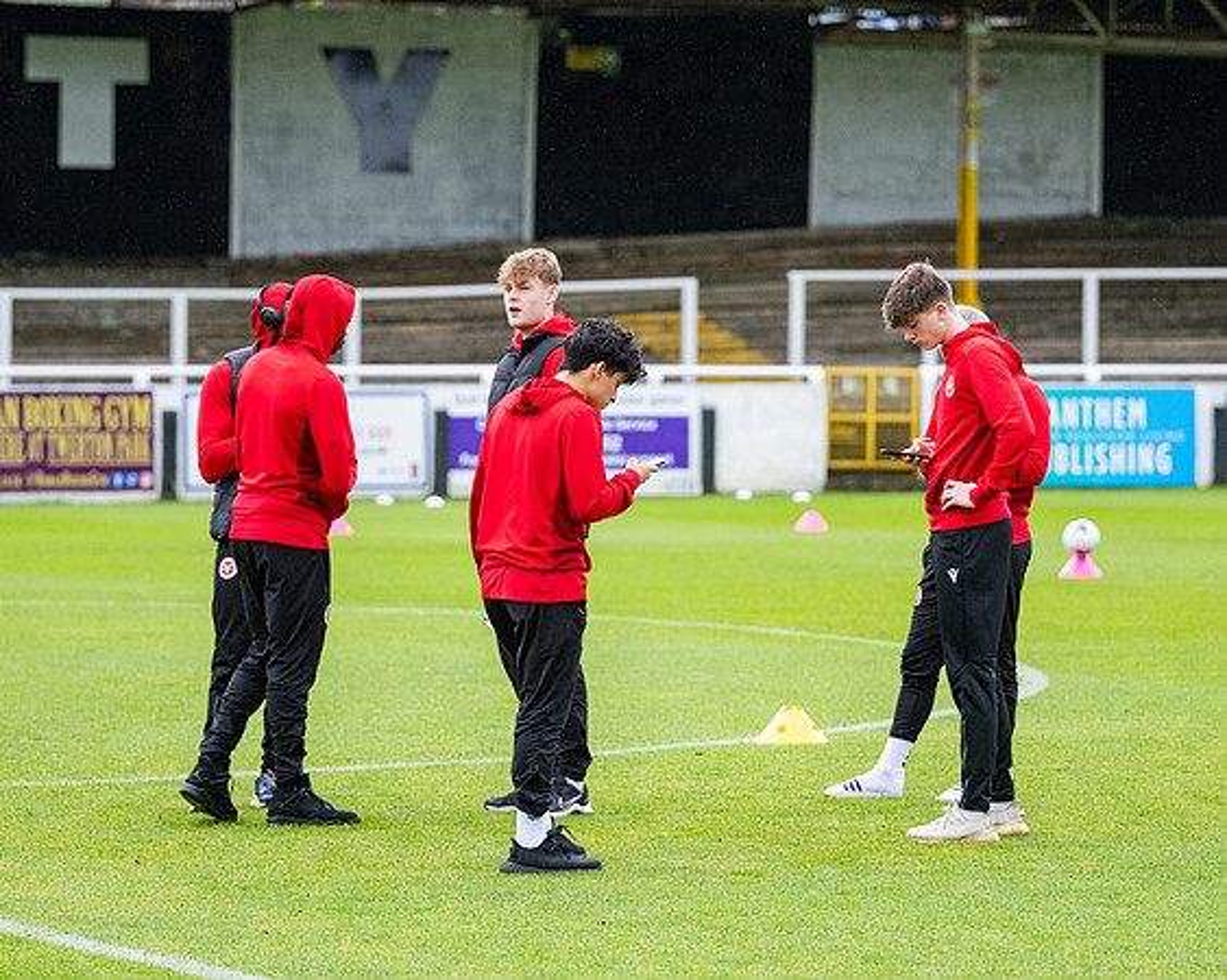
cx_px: 687
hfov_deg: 10.0
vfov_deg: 8.0
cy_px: 490
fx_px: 7035
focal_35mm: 194
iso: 1000
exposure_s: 1/1000
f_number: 2.8
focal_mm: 115
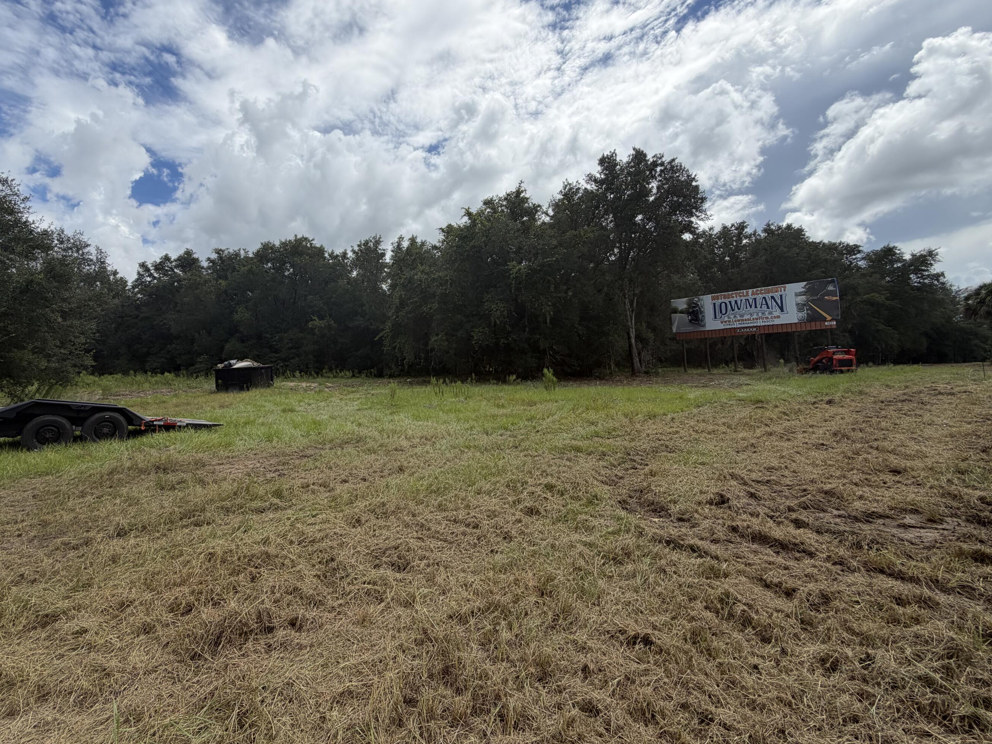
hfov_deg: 93.9
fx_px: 459
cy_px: 333
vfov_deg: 77.9
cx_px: 429
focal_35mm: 16
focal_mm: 2.22
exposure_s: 1/1399
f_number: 2.2
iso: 20
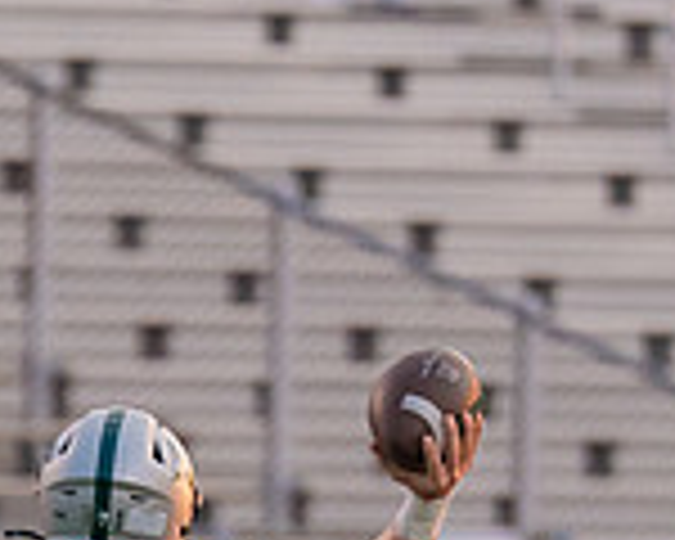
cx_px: -9
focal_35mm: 1432
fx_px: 28608
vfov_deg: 1.1
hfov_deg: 1.4
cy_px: 901
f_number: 2.8
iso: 1250
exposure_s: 1/2000
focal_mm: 200
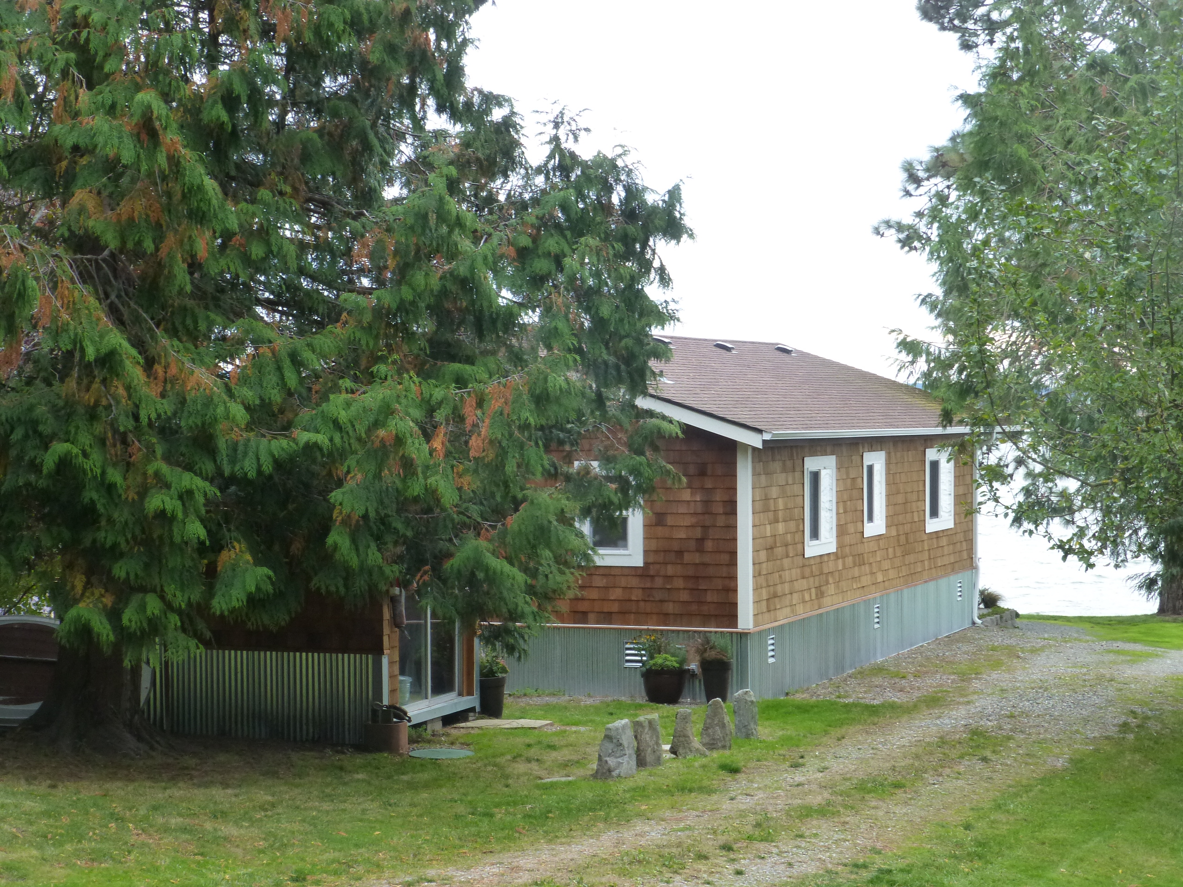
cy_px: 444
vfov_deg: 21.0
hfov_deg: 27.8
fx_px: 2392
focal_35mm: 70
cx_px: 592
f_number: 5
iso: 320
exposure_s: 1/160
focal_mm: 12.5
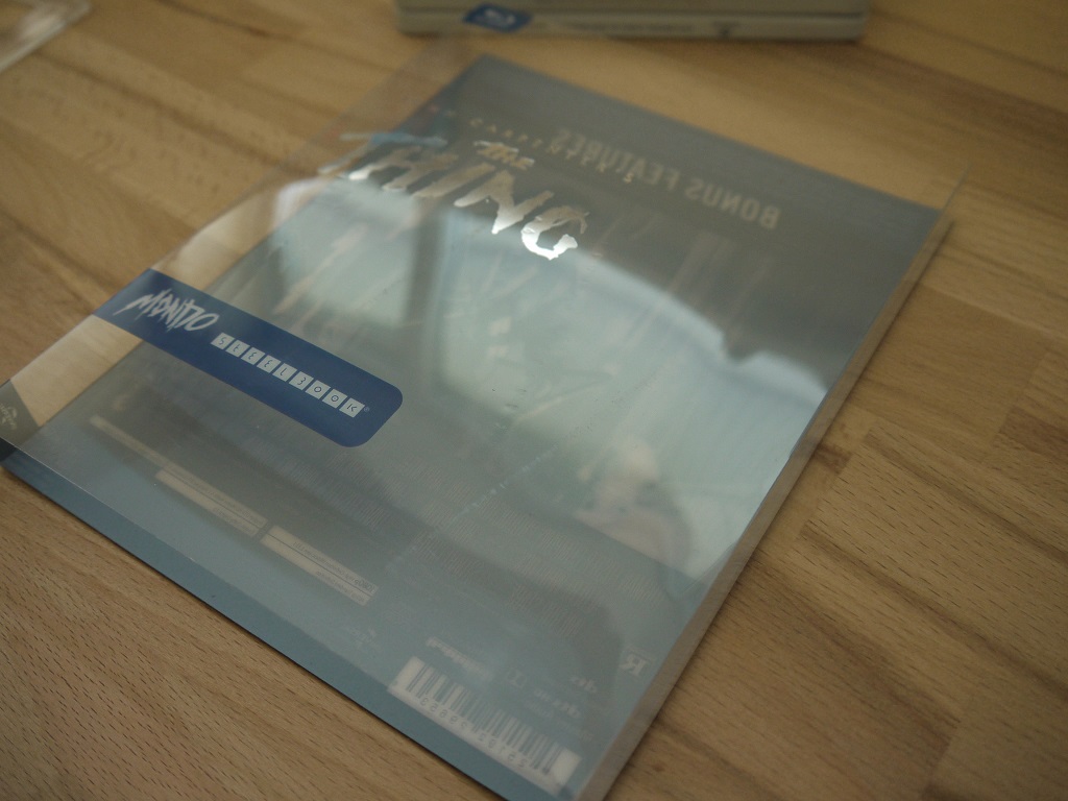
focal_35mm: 36
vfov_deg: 39.7
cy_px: 400
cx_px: 534
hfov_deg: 51.4
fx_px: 1111
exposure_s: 1/40
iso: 400
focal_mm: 18
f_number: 4.1
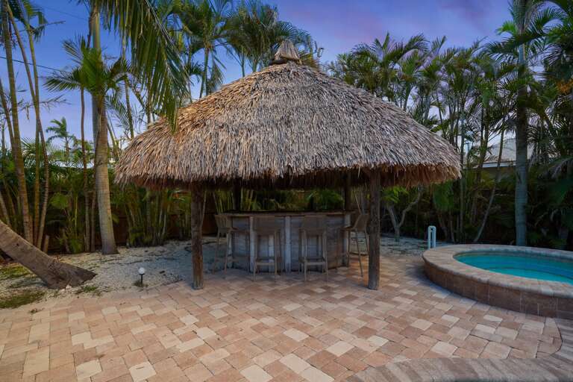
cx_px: 286
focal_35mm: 16
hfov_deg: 96.7
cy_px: 191
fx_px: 255
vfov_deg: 73.7
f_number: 9
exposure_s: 1/60
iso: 1600
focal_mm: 16
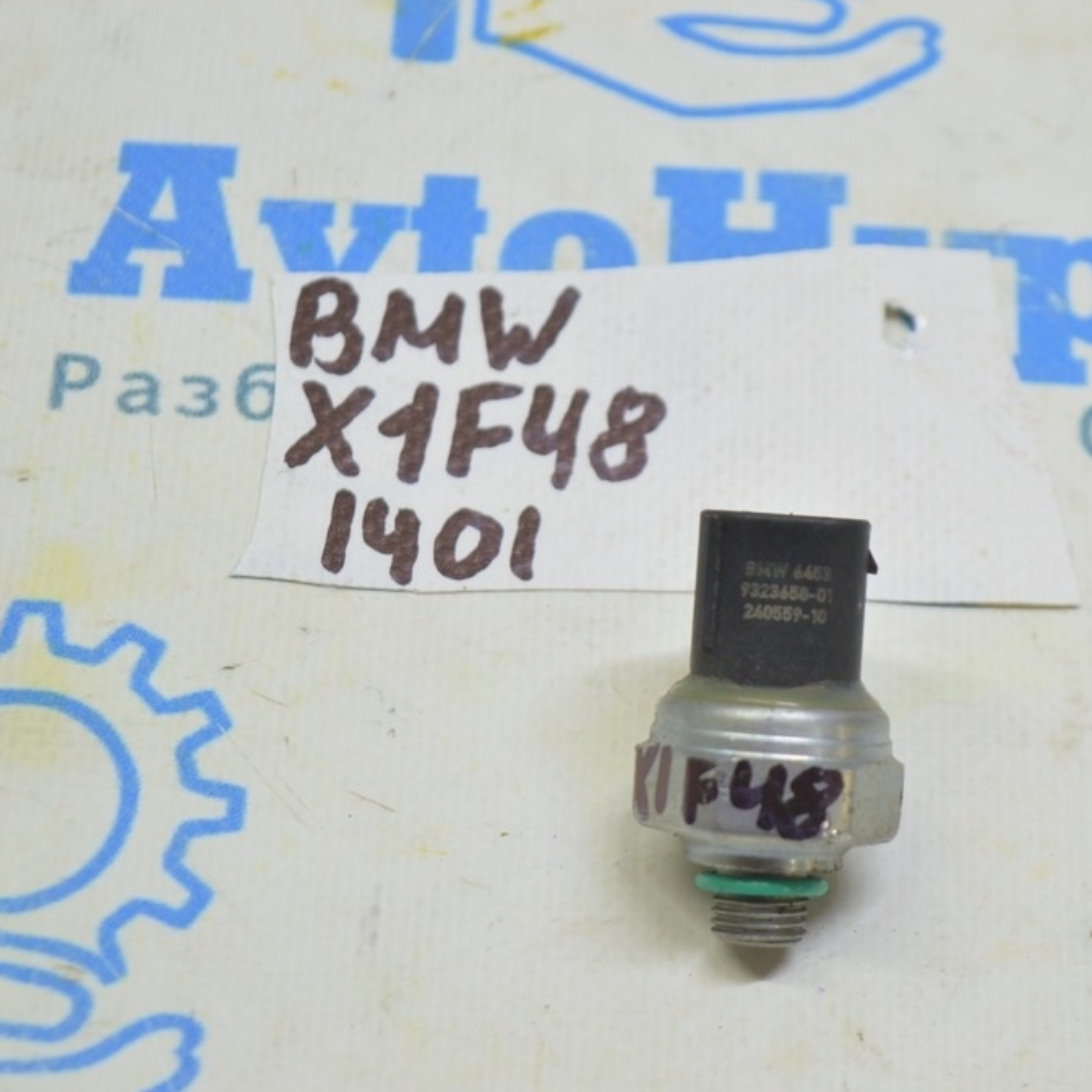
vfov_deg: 16.3
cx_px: 696
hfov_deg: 16.3
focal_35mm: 107
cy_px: 546
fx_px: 3806
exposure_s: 1/20
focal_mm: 55
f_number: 5.6
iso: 400
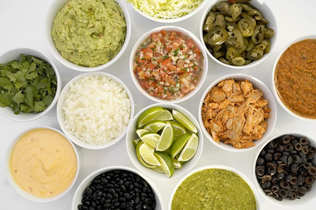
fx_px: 281
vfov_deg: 41.1
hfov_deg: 58.7
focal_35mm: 32
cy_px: 105
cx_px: 158
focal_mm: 32
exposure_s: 1/160
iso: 3200
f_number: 8
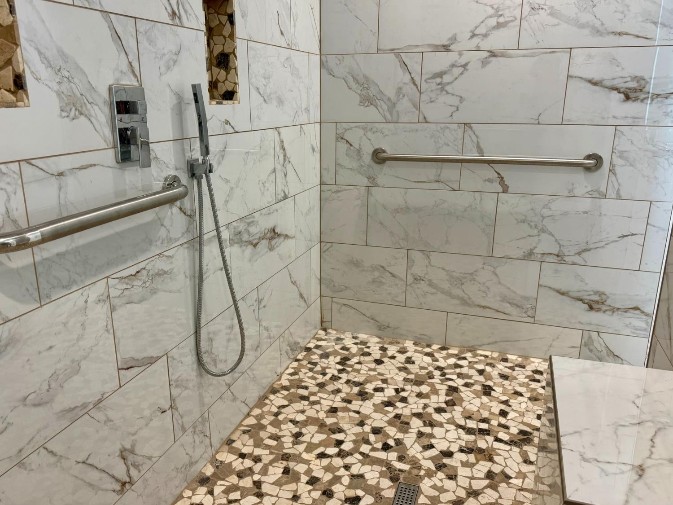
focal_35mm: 24
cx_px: 336
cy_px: 252
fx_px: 467
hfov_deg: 71.6
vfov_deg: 56.8
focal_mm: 6.76
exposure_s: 1/120
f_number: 1.78
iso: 160
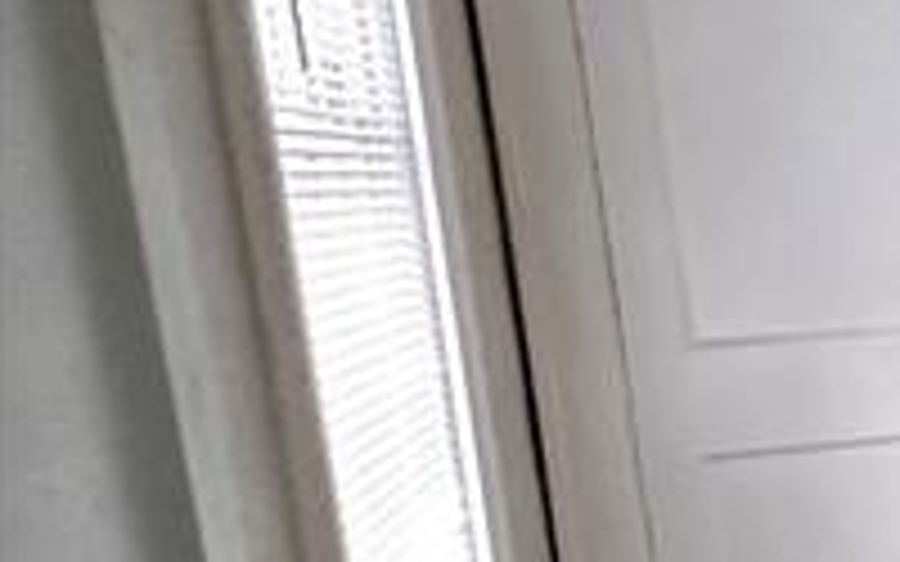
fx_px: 1864
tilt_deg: -5.3
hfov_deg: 14.1
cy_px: 351
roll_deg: +1.4
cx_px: 2295
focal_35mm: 76
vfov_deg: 17.1
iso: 640
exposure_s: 1/60
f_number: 2.2
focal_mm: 2.22
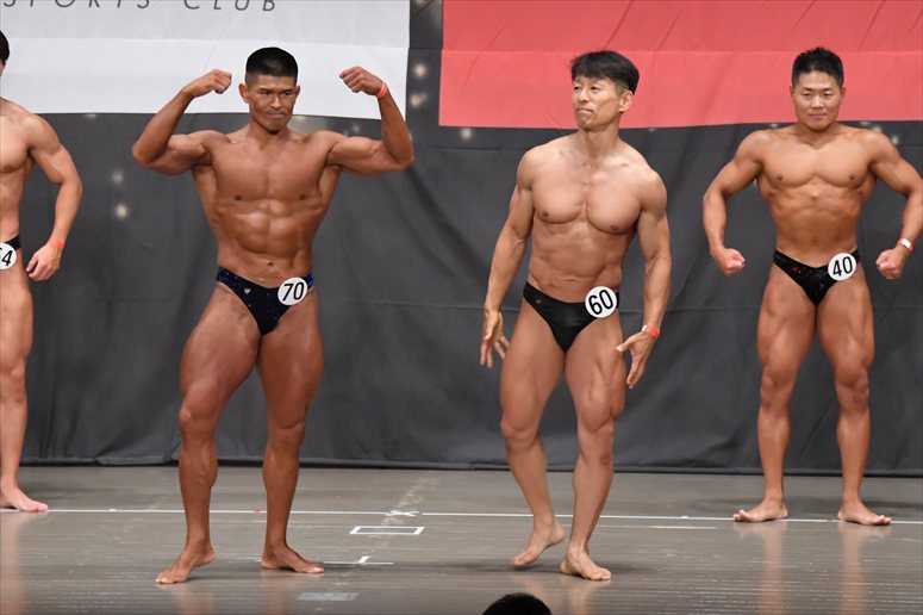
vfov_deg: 6.8
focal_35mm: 202
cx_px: 462
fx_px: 5177
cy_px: 308
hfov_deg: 10.2
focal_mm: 135
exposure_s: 1/400
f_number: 5.6
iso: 6400
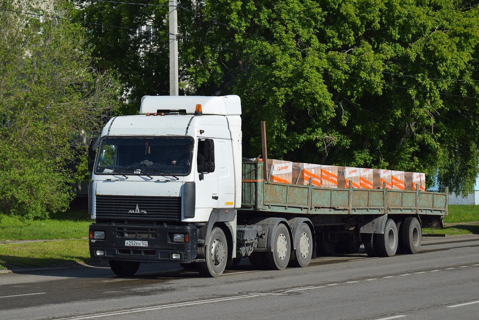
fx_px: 1098
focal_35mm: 82
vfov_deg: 16.6
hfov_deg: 24.6
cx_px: 240
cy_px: 160
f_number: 6.3
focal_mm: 55
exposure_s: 1/1250
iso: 200
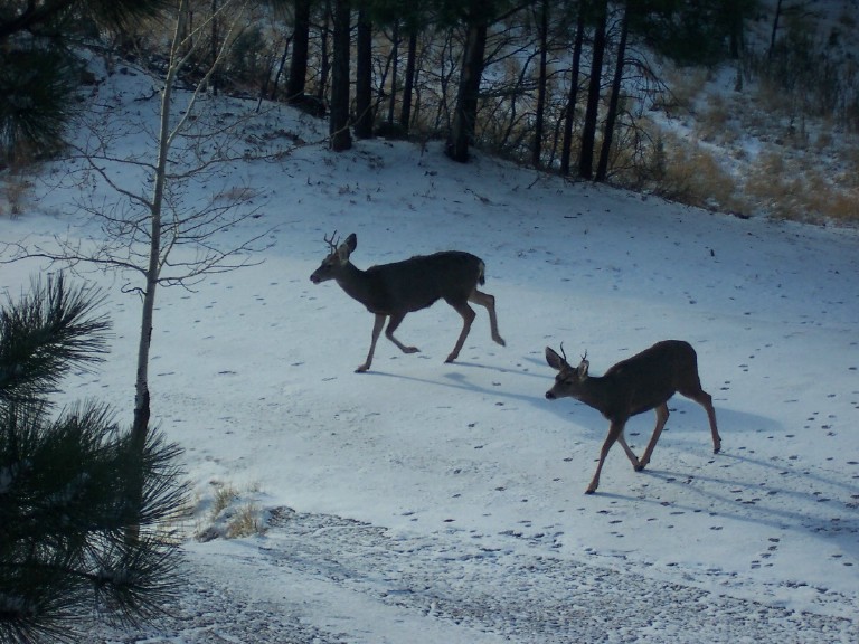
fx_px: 3573
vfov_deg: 10.3
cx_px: 430
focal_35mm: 144
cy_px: 322
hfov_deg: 13.7
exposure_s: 1/180
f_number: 4.9
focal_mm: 22.4
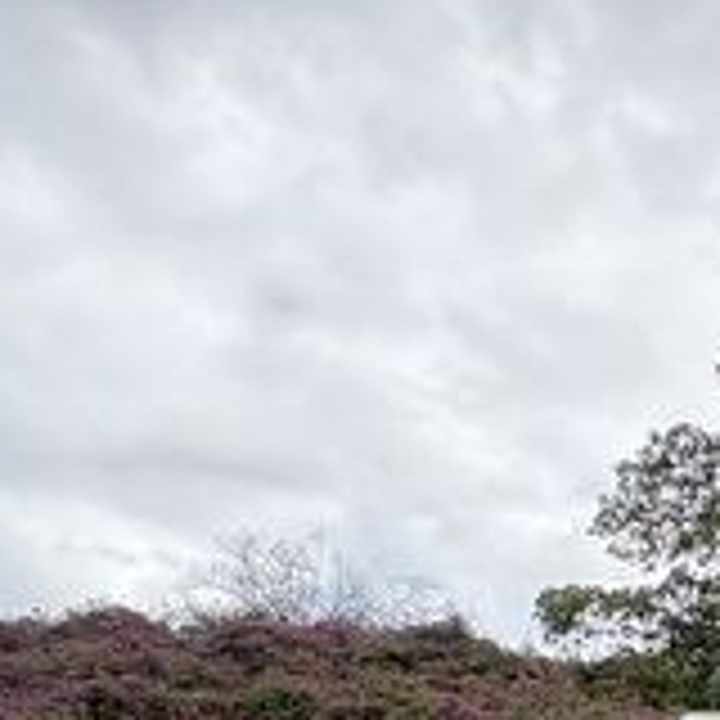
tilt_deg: +12.1
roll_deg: -1.1
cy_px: 855
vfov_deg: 25.1
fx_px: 1459
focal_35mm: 62
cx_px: 963
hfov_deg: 24.0
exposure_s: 1/337
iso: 64
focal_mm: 2.22
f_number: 2.2
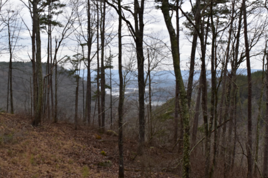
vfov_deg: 26.5
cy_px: 89
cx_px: 134
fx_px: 380
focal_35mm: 51
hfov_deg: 38.9
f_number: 10
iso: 400
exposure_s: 1/320
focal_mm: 34
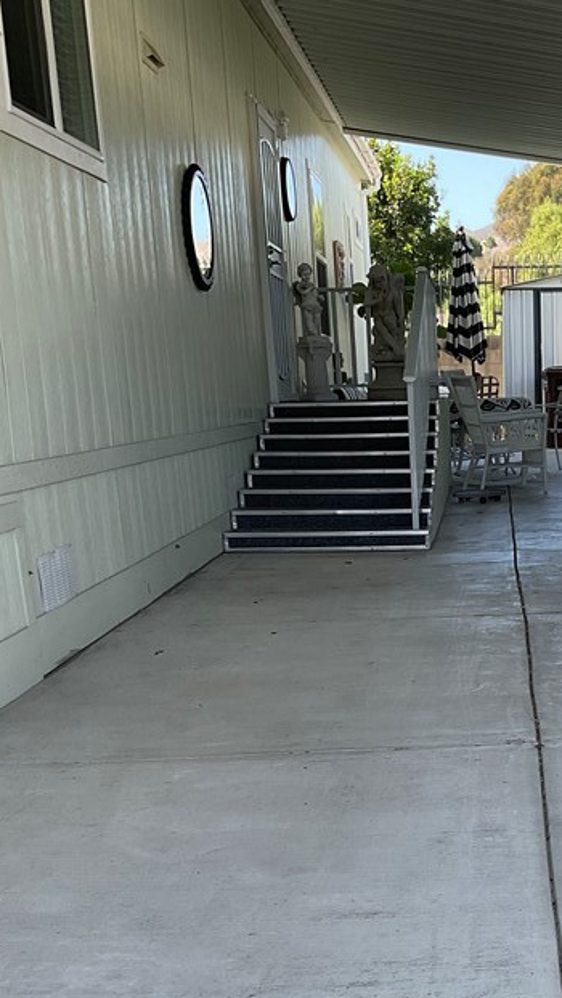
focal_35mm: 52
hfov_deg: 22.4
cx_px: 535
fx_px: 1377
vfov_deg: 38.8
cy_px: 748
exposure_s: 1/226
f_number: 1.8
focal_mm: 3
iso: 16
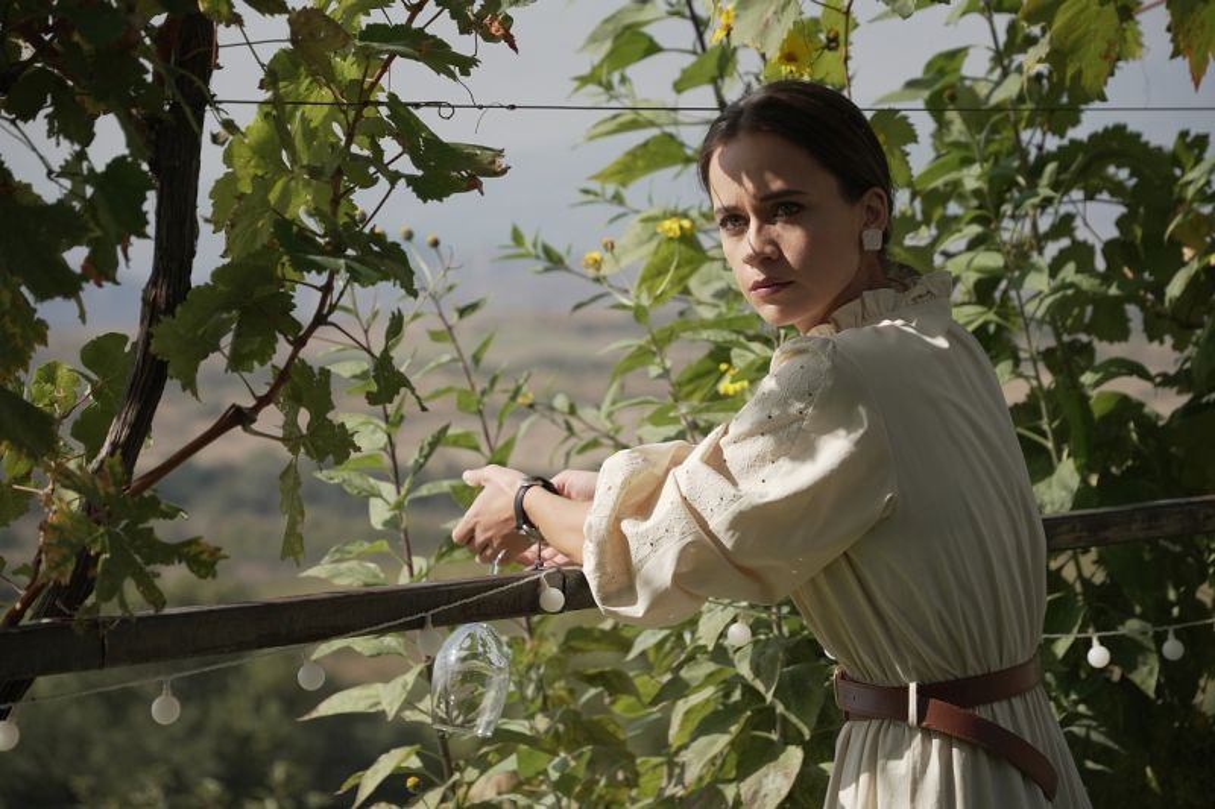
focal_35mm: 150
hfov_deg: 13.7
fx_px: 5061
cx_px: 608
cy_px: 404
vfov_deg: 9.1
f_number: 5.6
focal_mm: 100
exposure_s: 1/640
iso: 125
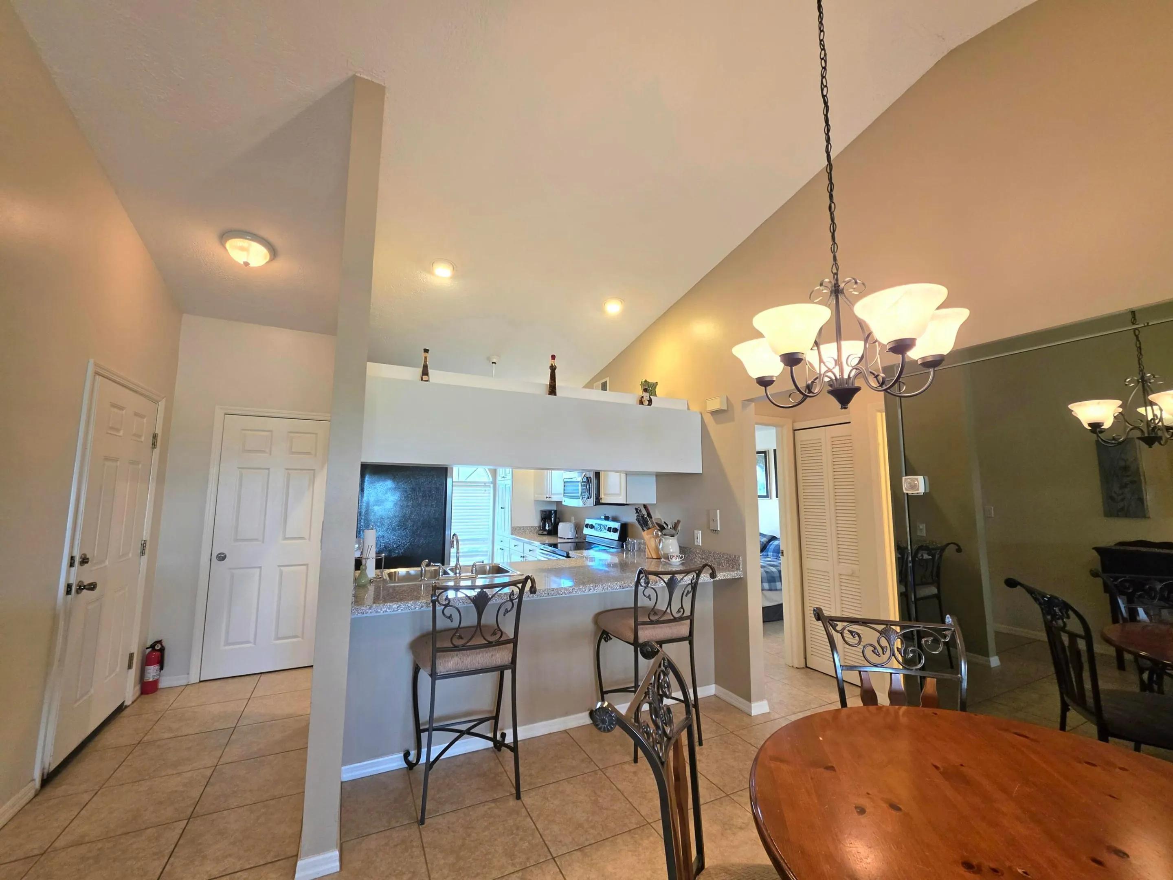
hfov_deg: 106.2
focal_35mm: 13
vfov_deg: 89.9
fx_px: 441
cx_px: 586
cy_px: 440
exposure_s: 1/120
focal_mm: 2.2
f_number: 1.9
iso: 125
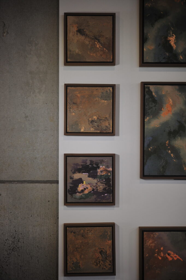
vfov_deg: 33.4
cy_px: 140
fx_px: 466
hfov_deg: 22.6
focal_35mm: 60
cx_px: 93
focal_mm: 60
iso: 800
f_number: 4
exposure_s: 1/200
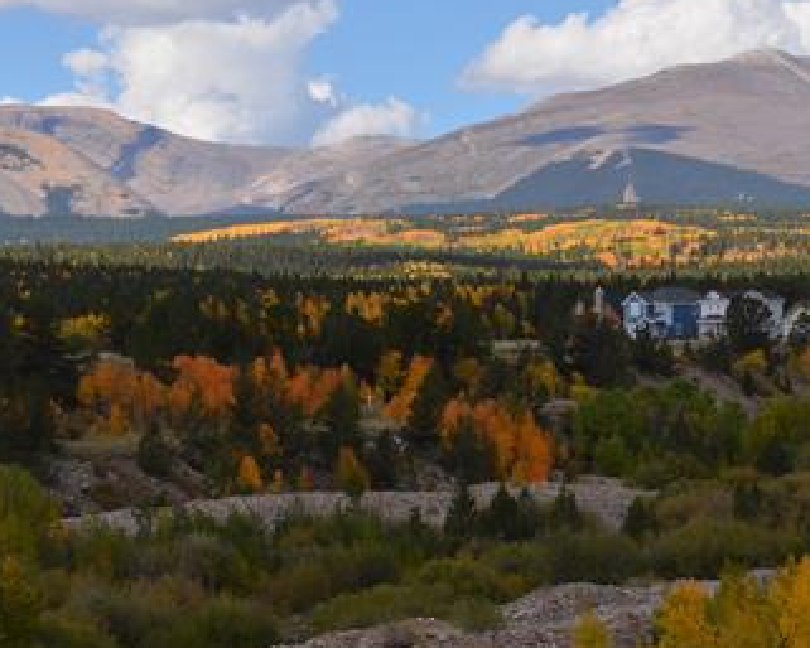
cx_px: 394
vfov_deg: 9.2
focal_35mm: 168
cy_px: 425
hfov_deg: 11.5
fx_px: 4029
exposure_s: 1/250
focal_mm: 60
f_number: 10
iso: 125
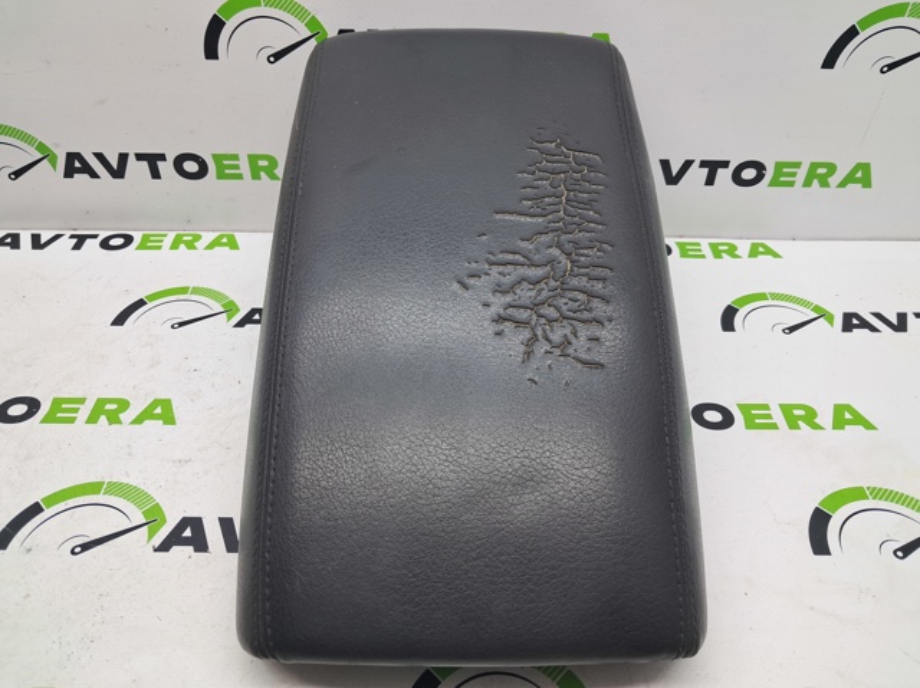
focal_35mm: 27
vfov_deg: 51.3
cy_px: 344
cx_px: 460
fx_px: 717
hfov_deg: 65.4
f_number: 1.8
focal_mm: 4
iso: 50
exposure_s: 1/50
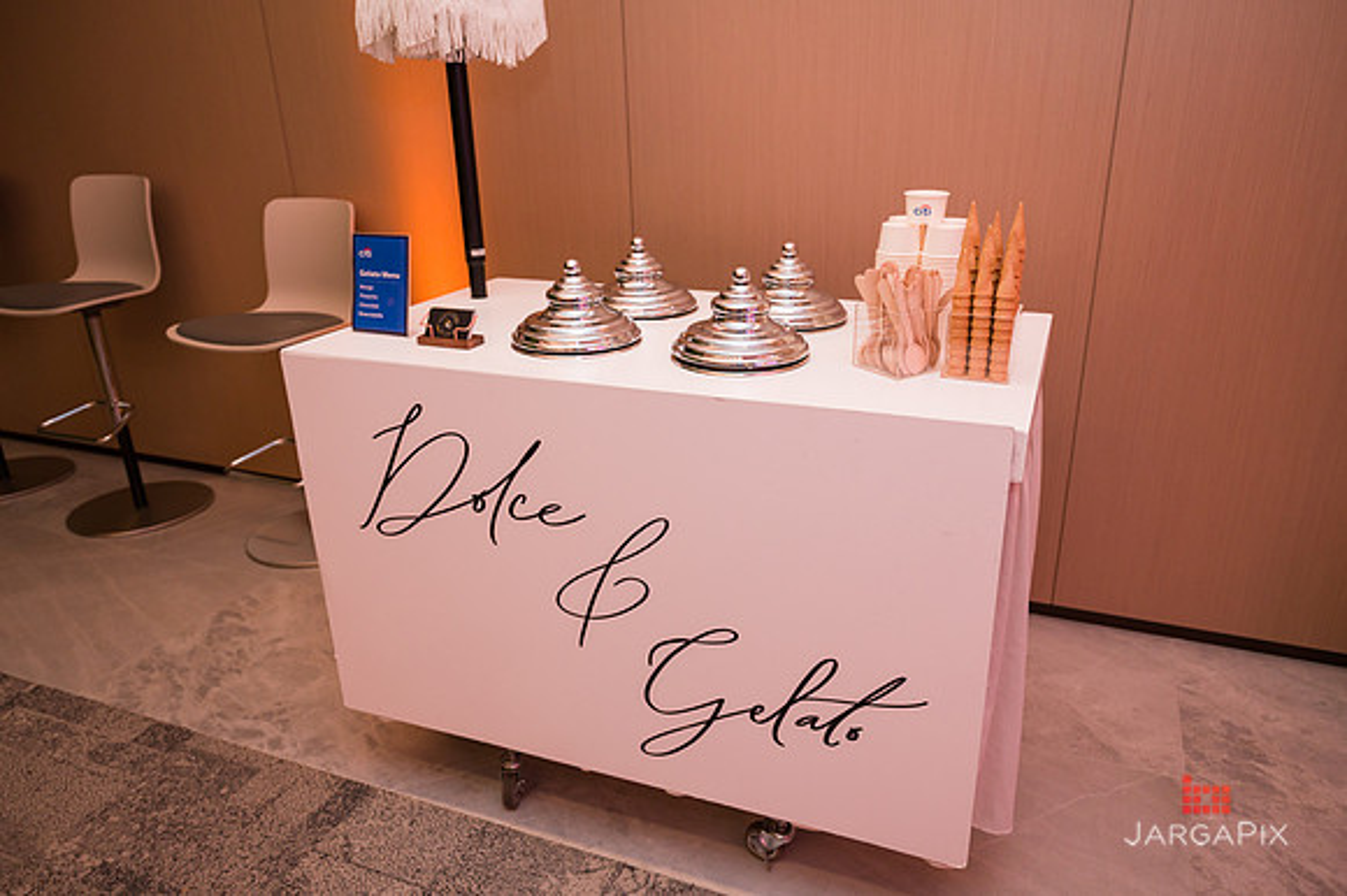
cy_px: 456
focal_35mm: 25
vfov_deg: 51.1
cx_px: 688
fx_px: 937
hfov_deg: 71.4
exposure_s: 1/160
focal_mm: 24
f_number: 3.2
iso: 800
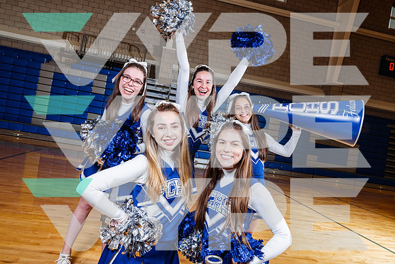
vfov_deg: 48.0
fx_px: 296
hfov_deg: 67.4
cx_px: 198
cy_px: 132
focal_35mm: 27
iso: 400
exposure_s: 1/125
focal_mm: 27
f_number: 8
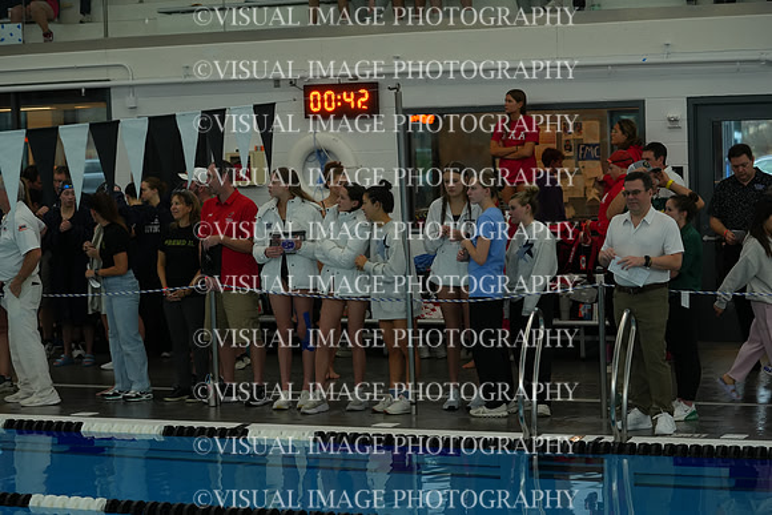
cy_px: 258
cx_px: 386
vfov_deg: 15.2
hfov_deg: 22.6
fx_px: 1930
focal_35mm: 90
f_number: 4
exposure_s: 1/1000
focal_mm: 90
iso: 1600
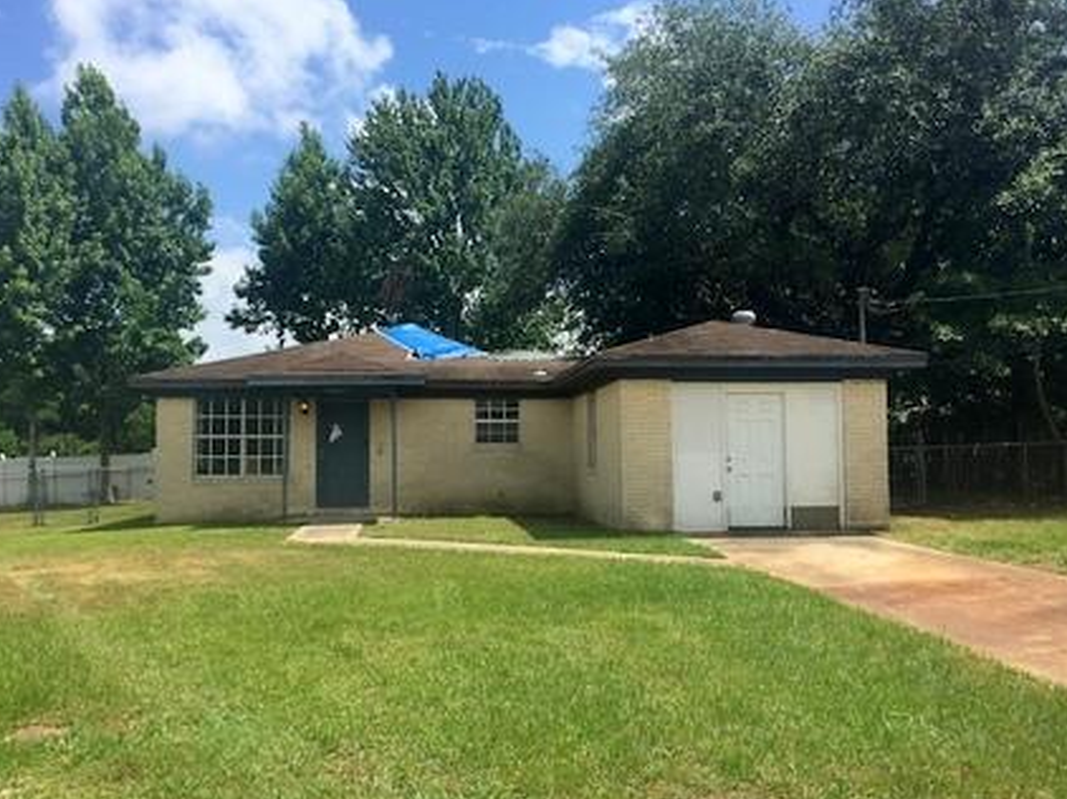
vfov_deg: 42.9
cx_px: 485
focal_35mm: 33
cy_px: 412
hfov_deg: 55.3
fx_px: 1017
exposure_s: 1/1799
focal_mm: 4.15
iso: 32
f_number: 2.2
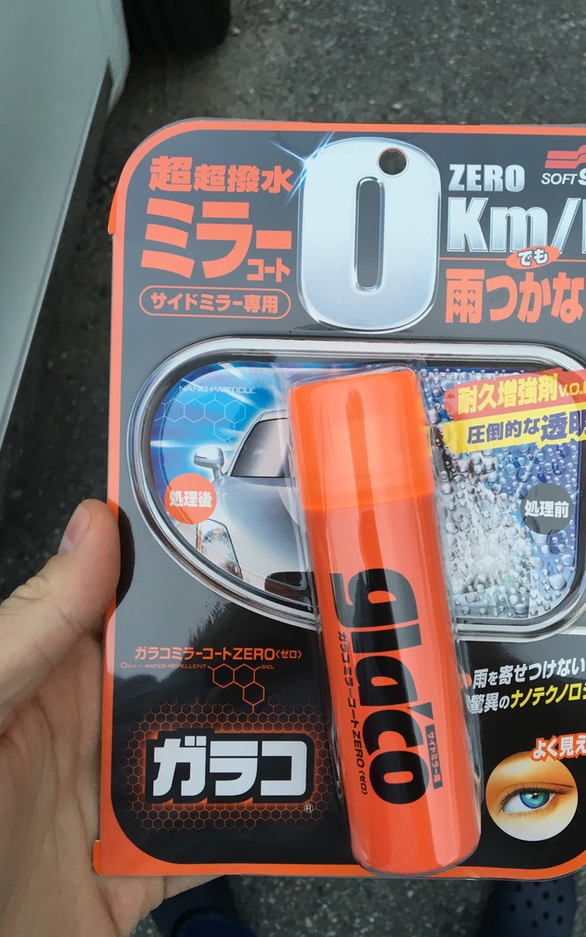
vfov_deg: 61.2
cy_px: 465
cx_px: 342
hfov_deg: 40.5
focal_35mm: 31
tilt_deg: -73.1
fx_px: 792
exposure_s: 1/33
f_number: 2.2
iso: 32
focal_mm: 4.15
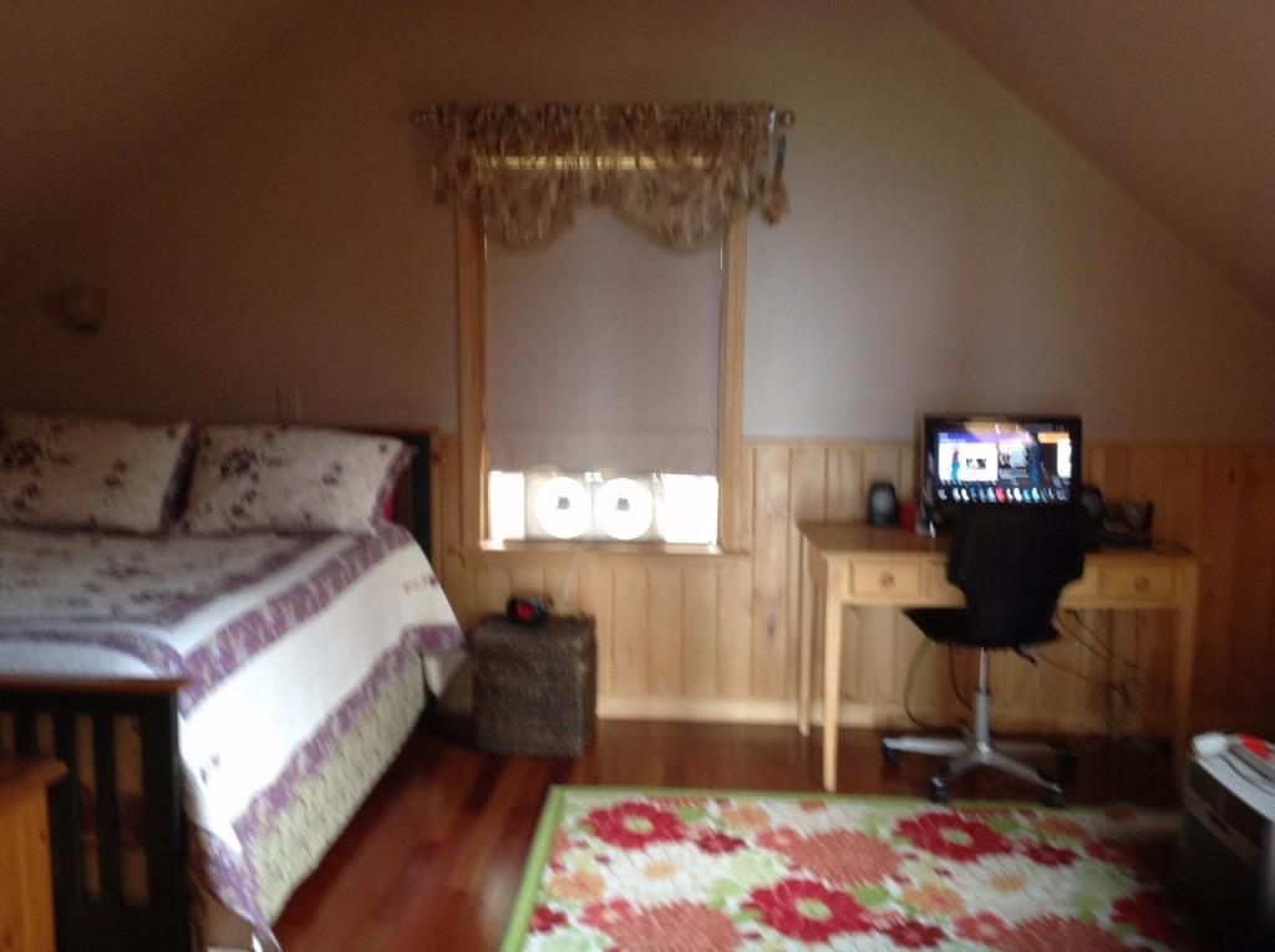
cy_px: 476
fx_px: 1287
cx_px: 638
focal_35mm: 35
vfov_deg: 40.6
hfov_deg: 52.7
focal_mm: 4.28
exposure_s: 1/15
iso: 160
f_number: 2.4
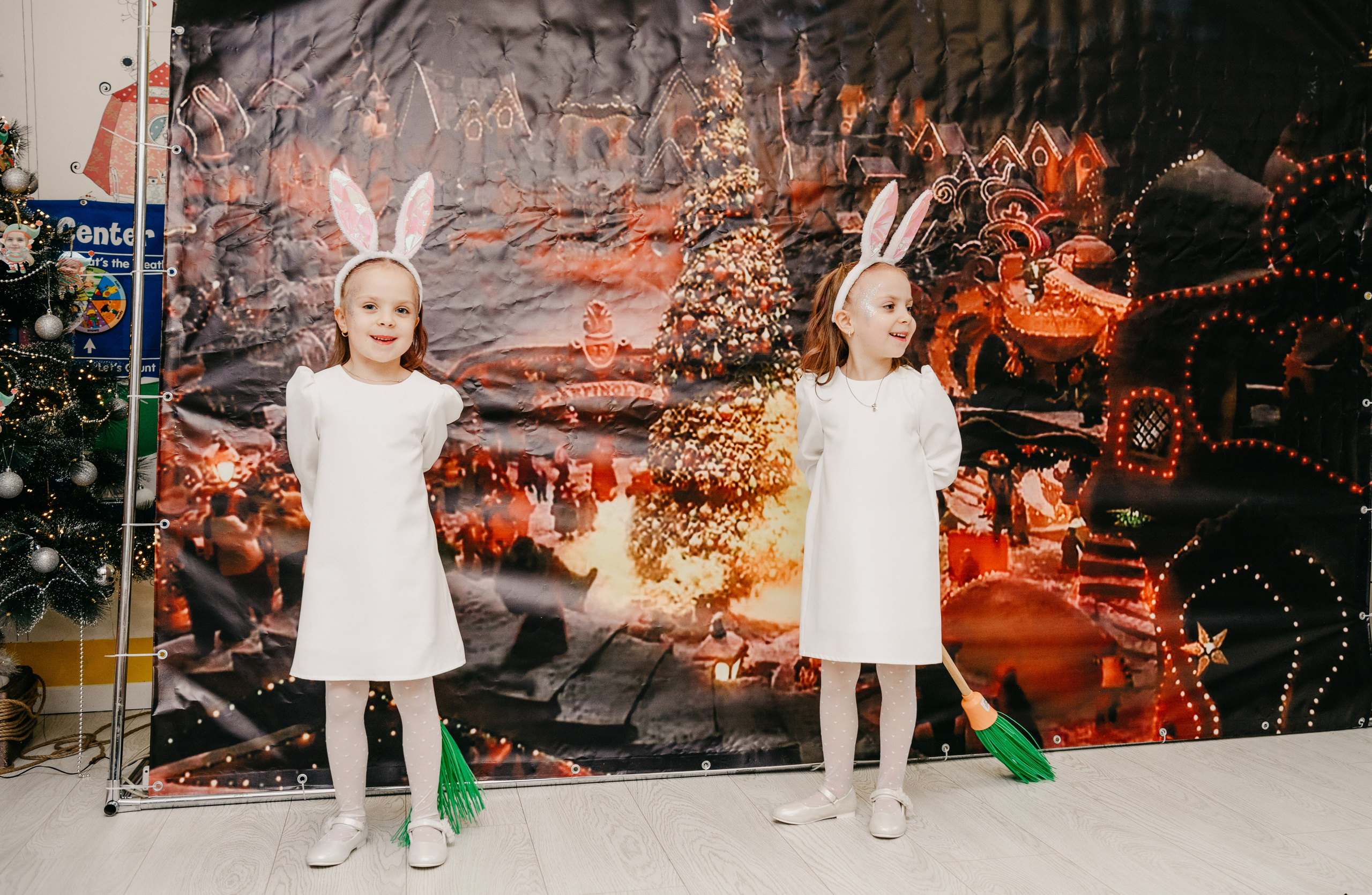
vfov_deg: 34.3
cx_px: 729
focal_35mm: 38
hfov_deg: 50.7
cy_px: 450
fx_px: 1449
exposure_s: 1/160
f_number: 5
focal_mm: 34
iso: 320
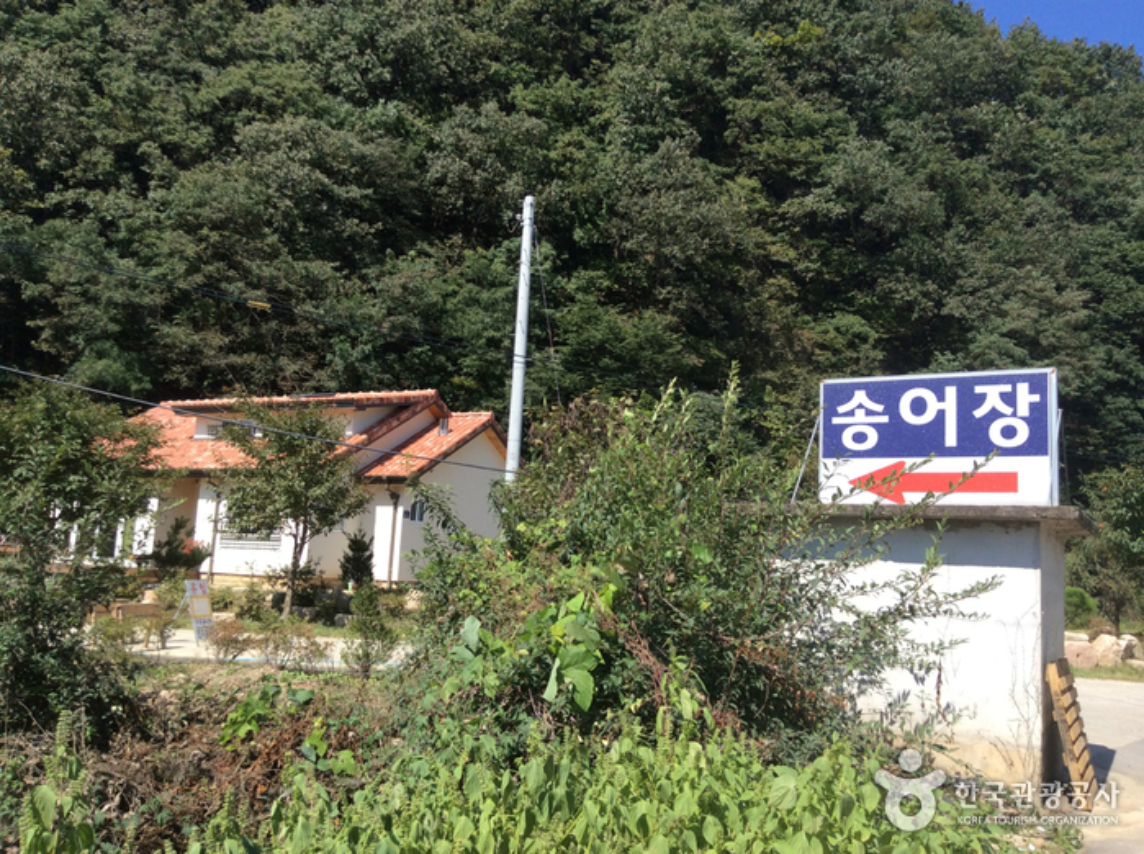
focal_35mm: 33
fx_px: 1089
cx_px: 572
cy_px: 427
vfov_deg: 42.8
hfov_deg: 55.4
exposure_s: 1/1021
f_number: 2.4
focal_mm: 3.3
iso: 32
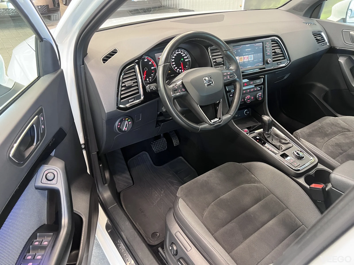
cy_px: 132
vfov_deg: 53.1
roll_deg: -0.6
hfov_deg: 67.3
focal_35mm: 26
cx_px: 177
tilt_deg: -32.5
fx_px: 266
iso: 640
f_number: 1.5
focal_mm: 5.7
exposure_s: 1/33
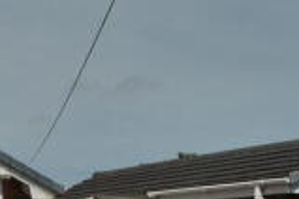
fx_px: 673
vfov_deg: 16.1
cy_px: 253
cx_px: -21
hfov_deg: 23.7
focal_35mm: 81
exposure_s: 1/200
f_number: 16
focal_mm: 18
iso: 100
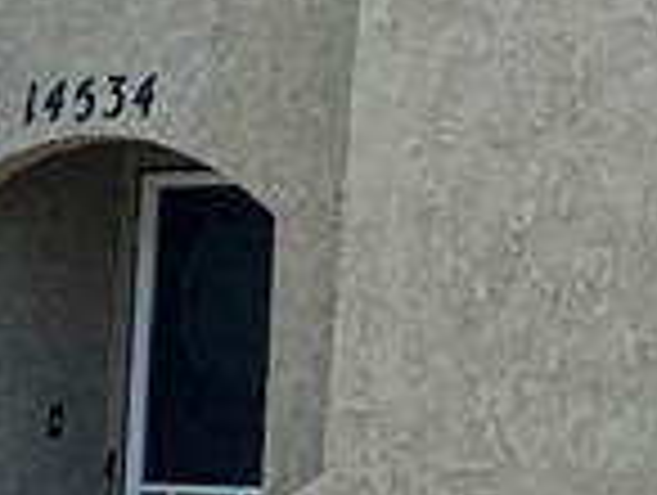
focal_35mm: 182
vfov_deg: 8.1
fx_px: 3460
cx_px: 608
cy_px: -108
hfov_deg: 10.8
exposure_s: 1/2571
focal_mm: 5.7
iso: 50
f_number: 1.5
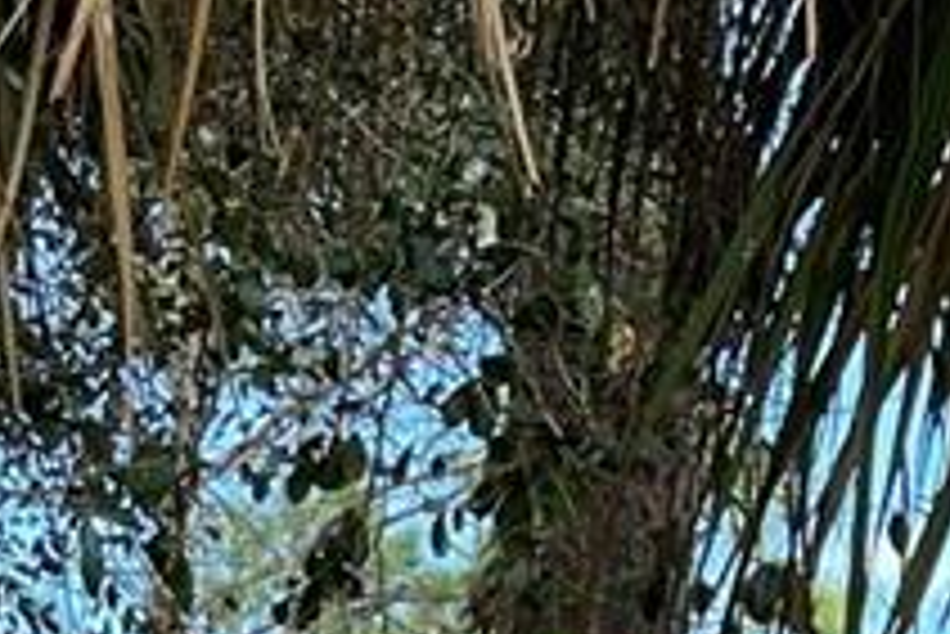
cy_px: 2320
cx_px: 414
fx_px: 3908
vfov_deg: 7.4
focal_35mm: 148
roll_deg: -0.9
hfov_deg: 13.9
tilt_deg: -9.3
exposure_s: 1/382
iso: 32
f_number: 1.6
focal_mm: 5.1
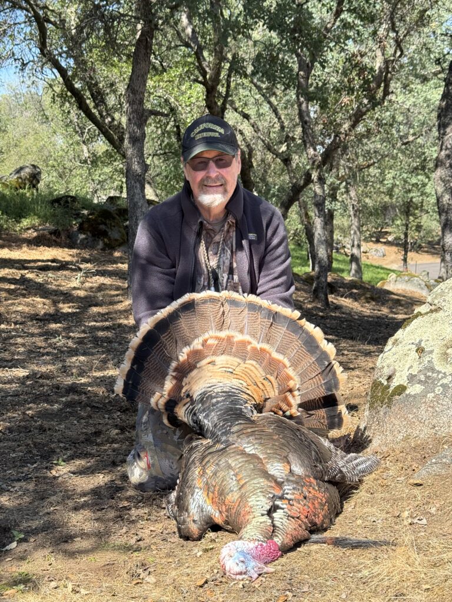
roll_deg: +0.4
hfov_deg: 30.3
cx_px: 226
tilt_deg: -8.9
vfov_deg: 39.7
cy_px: 301
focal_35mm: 48
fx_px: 836
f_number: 1.78
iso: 64
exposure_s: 1/1152
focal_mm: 6.76
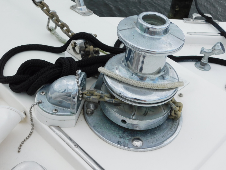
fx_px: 294
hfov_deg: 42.1
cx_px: 113
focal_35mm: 45
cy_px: 85
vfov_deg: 32.2
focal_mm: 8
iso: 125
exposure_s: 1/800
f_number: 3.7
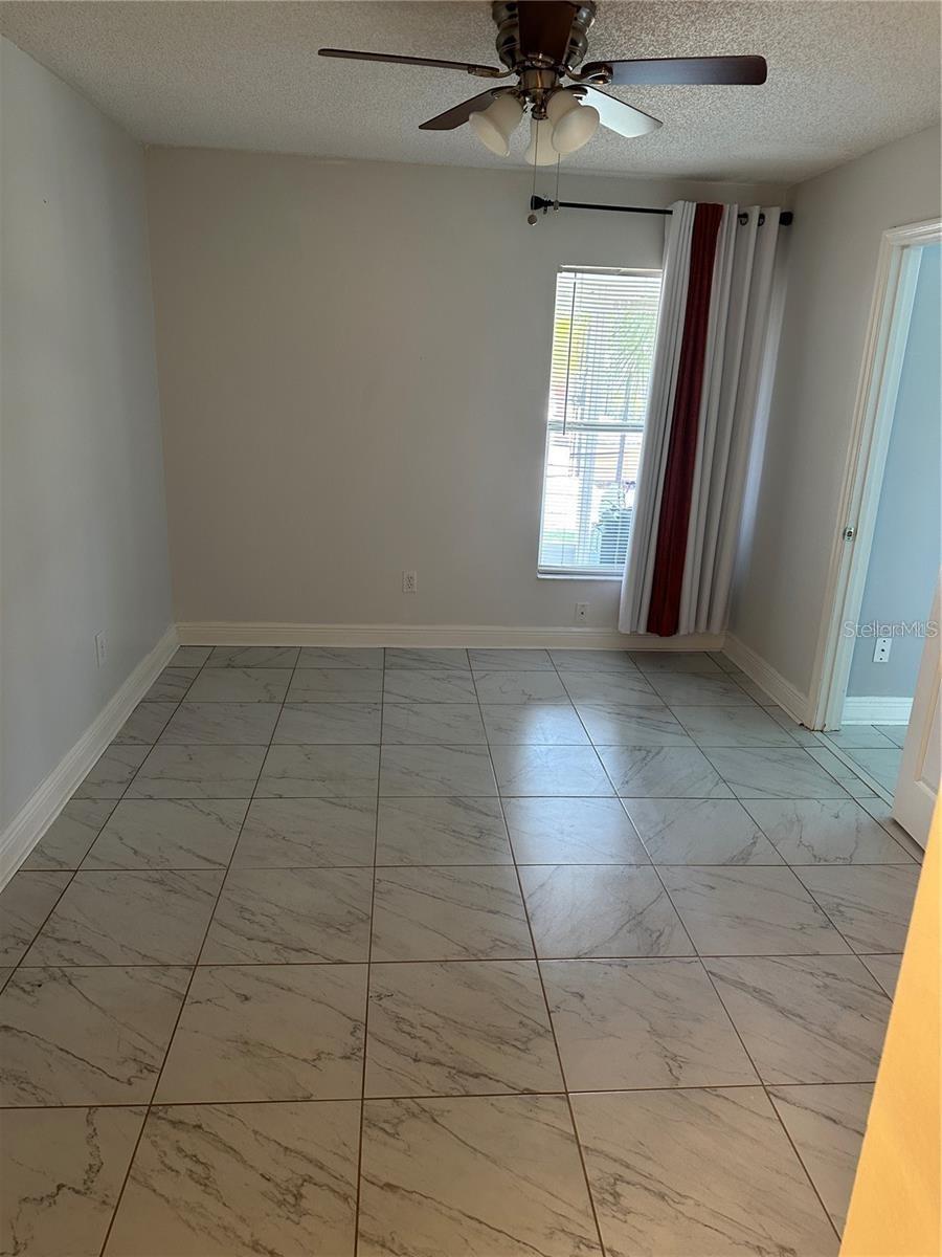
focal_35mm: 24
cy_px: 628
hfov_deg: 56.8
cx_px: 471
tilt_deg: -17.2
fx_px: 871
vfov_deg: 71.6
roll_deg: -2.4
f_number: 1.78
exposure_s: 1/60
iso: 200
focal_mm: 6.86
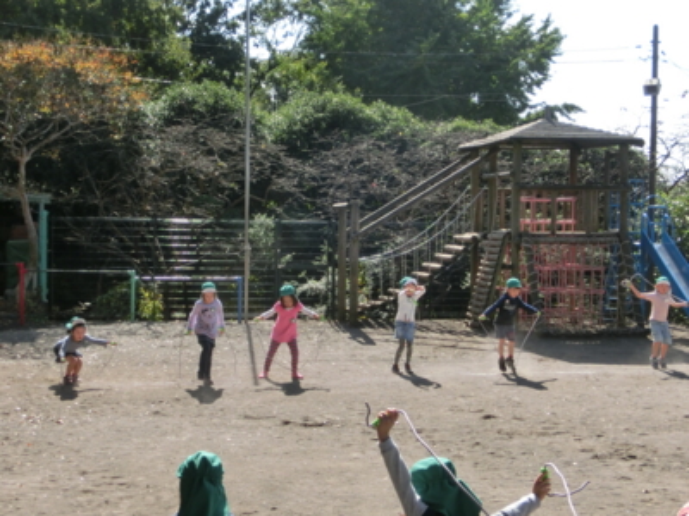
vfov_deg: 25.7
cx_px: 344
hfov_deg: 33.8
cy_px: 258
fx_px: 1135
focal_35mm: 57
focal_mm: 10.11
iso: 160
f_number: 4.5
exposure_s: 1/1000
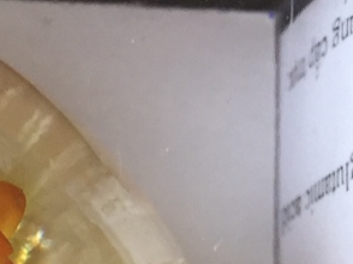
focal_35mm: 161
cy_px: 587
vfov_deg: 8.6
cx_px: -339
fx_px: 1640
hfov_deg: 11.2
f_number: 2.2
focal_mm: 4.15
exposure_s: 1/100
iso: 32
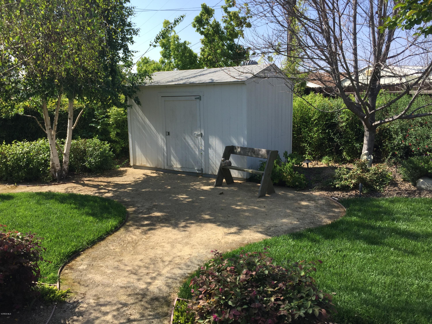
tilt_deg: -12.2
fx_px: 362
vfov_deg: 48.2
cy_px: 162
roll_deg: +1.6
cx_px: 216
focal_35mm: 29
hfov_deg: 61.7
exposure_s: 1/1099
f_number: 2.2
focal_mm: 4.15
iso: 32
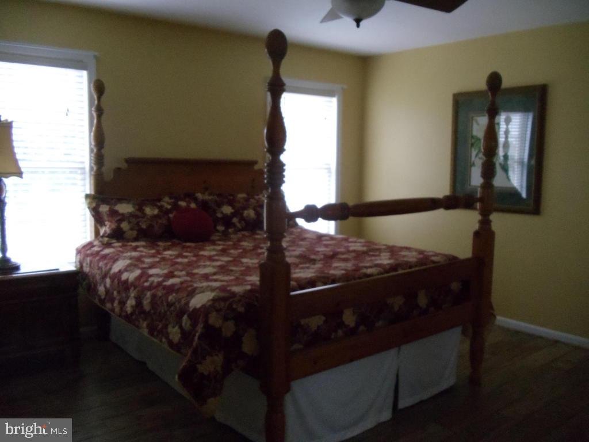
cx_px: 294
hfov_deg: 42.9
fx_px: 749
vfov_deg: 32.9
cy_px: 221
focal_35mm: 44
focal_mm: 6
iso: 800
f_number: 3.5
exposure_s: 1/160
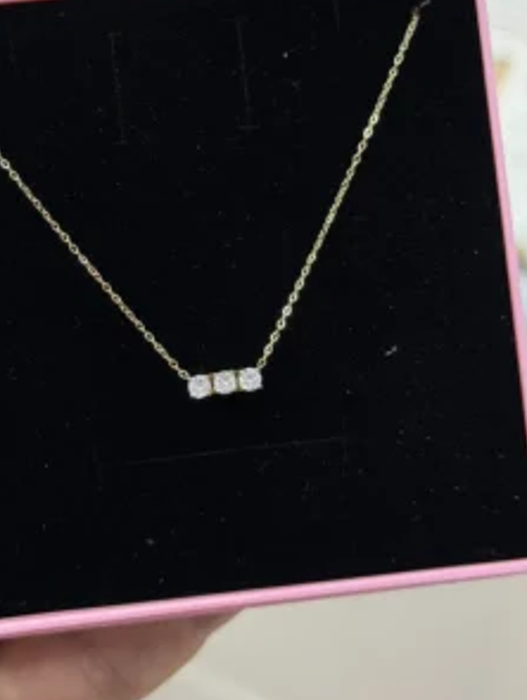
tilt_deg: -42.8
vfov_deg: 29.7
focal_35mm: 65
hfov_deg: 22.6
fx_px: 1317
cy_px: 287
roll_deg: +4.2
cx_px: 202
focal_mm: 6.76
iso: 64
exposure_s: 1/195
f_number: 1.78
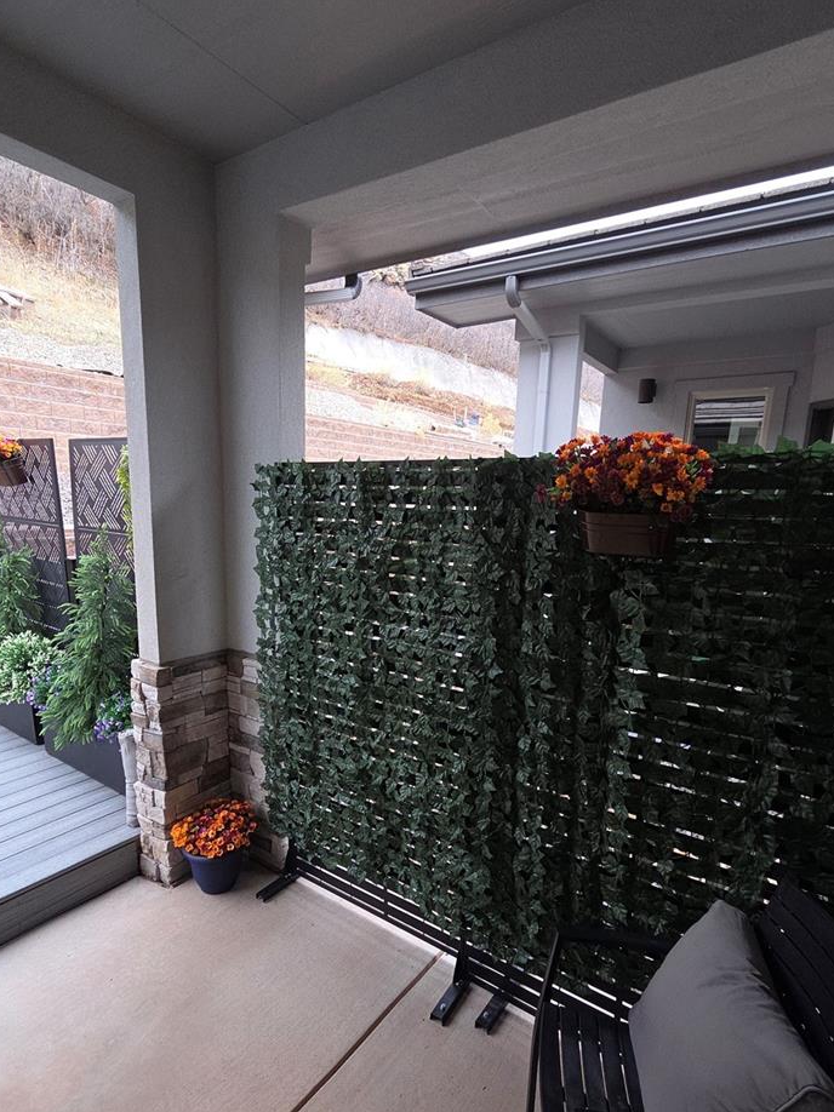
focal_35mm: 17
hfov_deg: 74.7
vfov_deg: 90.5
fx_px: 546
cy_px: 629
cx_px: 398
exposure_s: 1/60
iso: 50
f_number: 2.2
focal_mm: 2.2
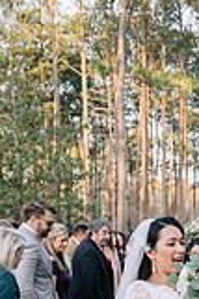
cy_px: 308
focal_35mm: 98
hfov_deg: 13.5
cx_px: 247
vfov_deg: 20.1
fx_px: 814
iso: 400
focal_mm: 35
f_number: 5
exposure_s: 1/200
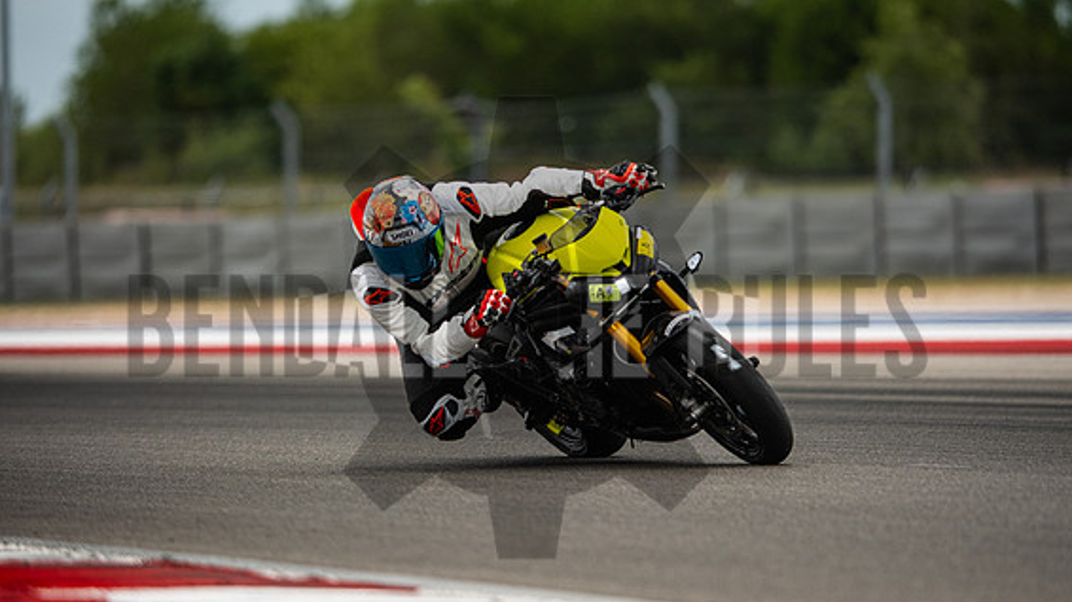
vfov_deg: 3.8
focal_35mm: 322
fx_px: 9150
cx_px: 527
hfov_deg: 6.7
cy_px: 328
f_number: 2
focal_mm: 200
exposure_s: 1/5000
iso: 320
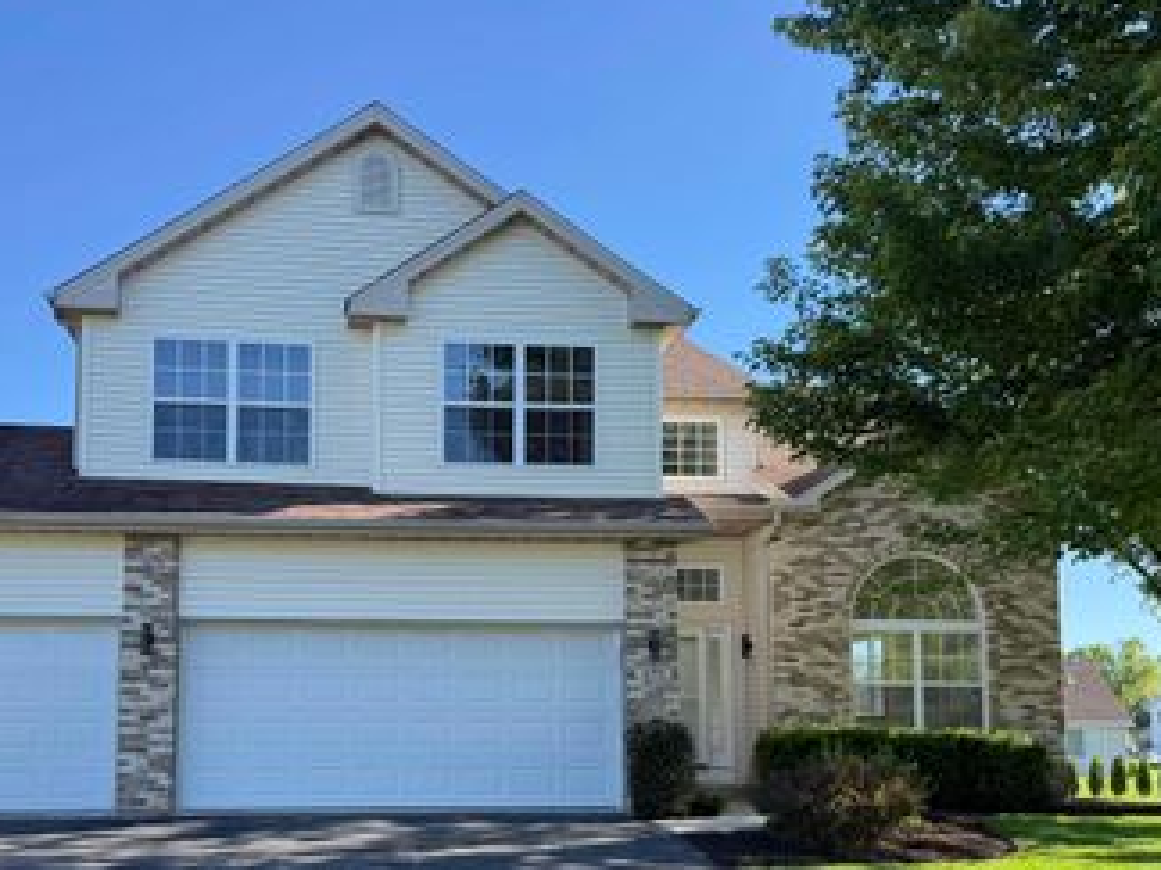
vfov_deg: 37.9
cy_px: 625
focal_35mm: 37
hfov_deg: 49.8
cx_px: 462
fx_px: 1241
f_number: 1.78
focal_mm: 6.76
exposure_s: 1/1385
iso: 80
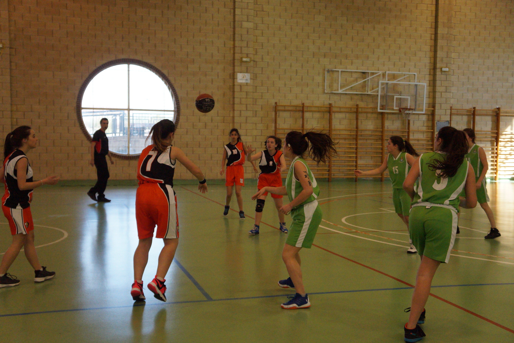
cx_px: 257
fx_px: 621
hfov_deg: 45.0
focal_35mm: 44
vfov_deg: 30.8
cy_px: 172
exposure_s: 1/2000
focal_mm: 29
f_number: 4
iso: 2500
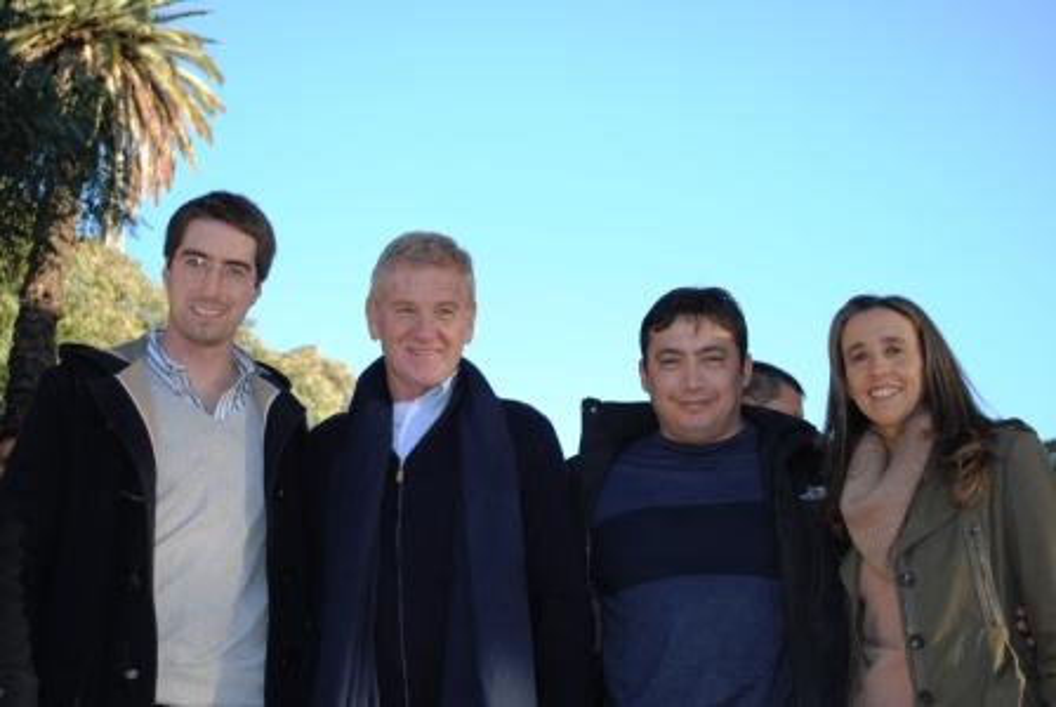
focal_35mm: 54
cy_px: 354
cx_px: 528
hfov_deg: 36.8
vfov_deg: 25.1
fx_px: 1586
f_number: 5
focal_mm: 36
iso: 160
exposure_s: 1/125
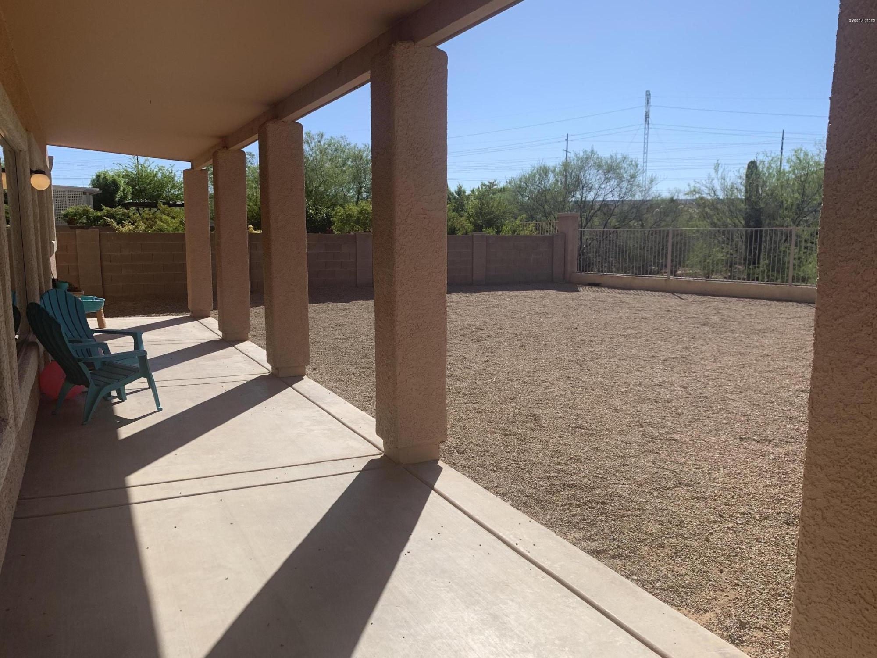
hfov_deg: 67.3
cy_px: 329
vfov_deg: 53.1
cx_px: 438
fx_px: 659
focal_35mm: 26
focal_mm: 4.25
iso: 25
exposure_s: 1/2681
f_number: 1.8
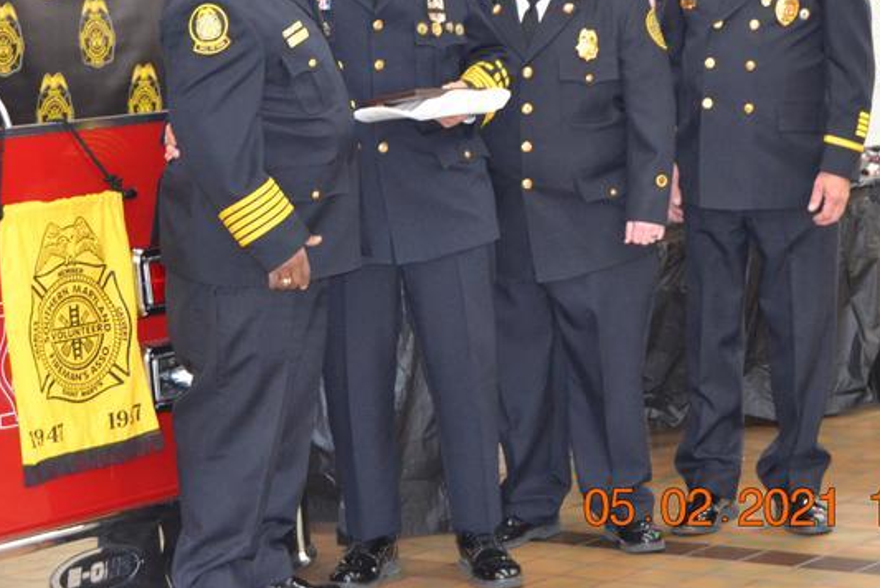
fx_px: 2959
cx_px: 309
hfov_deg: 16.9
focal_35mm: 121
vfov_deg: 11.3
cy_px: 29
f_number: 5
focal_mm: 42
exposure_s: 1/60
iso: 1800
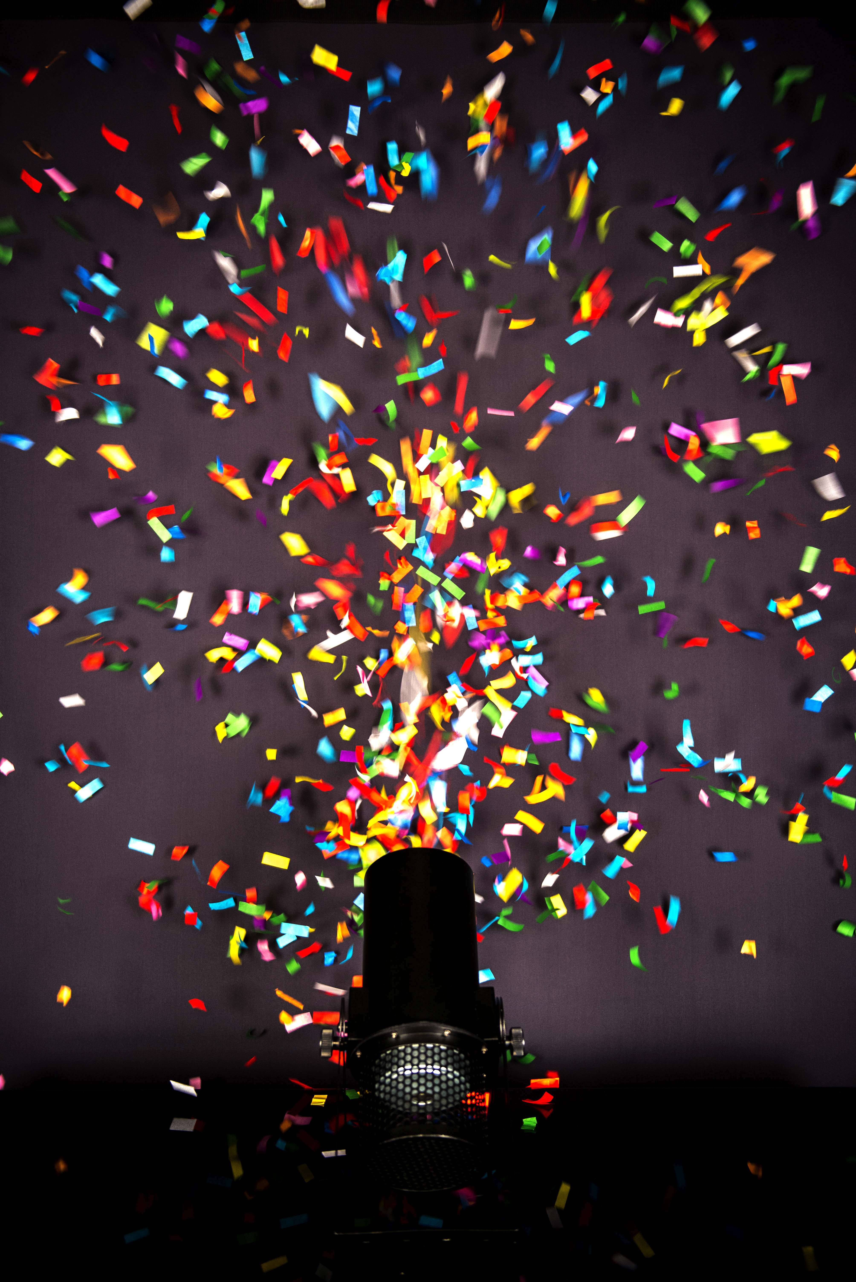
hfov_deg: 35.1
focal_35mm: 38
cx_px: 428
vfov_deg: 50.7
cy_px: 641
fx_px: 1354
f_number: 2.8
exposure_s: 1/80
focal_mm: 38
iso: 3200
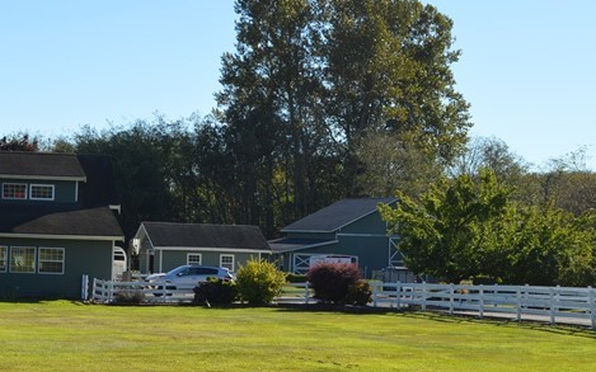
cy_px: 156
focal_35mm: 92
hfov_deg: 21.7
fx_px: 1494
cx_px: -2
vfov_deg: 14.2
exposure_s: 1/250
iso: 100
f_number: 8
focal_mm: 26
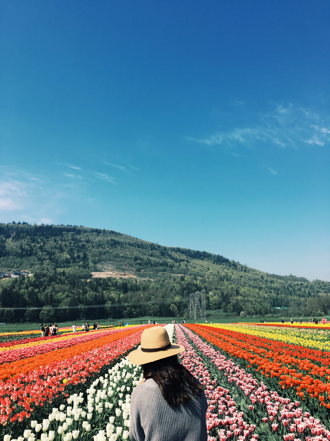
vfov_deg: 61.7
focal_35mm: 29
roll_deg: +2.1
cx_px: 165
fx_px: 369
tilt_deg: +14.6
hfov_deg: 48.2
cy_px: 220
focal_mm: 4.15
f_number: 2.2
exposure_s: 1/1508
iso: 25
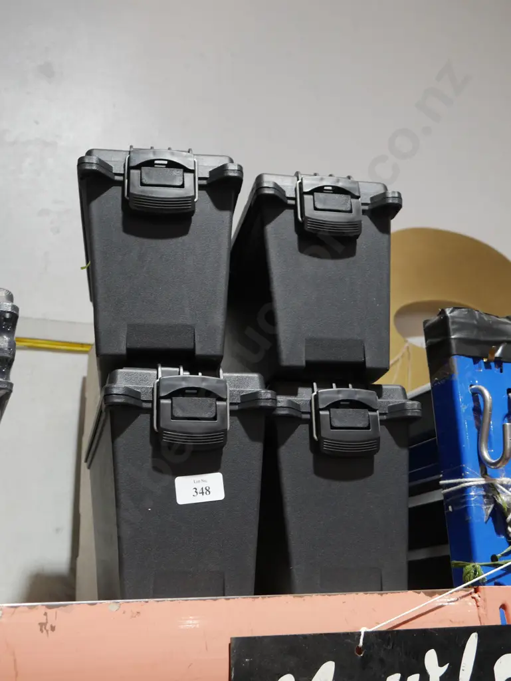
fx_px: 787
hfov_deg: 36.0
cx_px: 256
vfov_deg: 46.8
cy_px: 340
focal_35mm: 40
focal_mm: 20
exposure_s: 1/60
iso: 800
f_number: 4.4
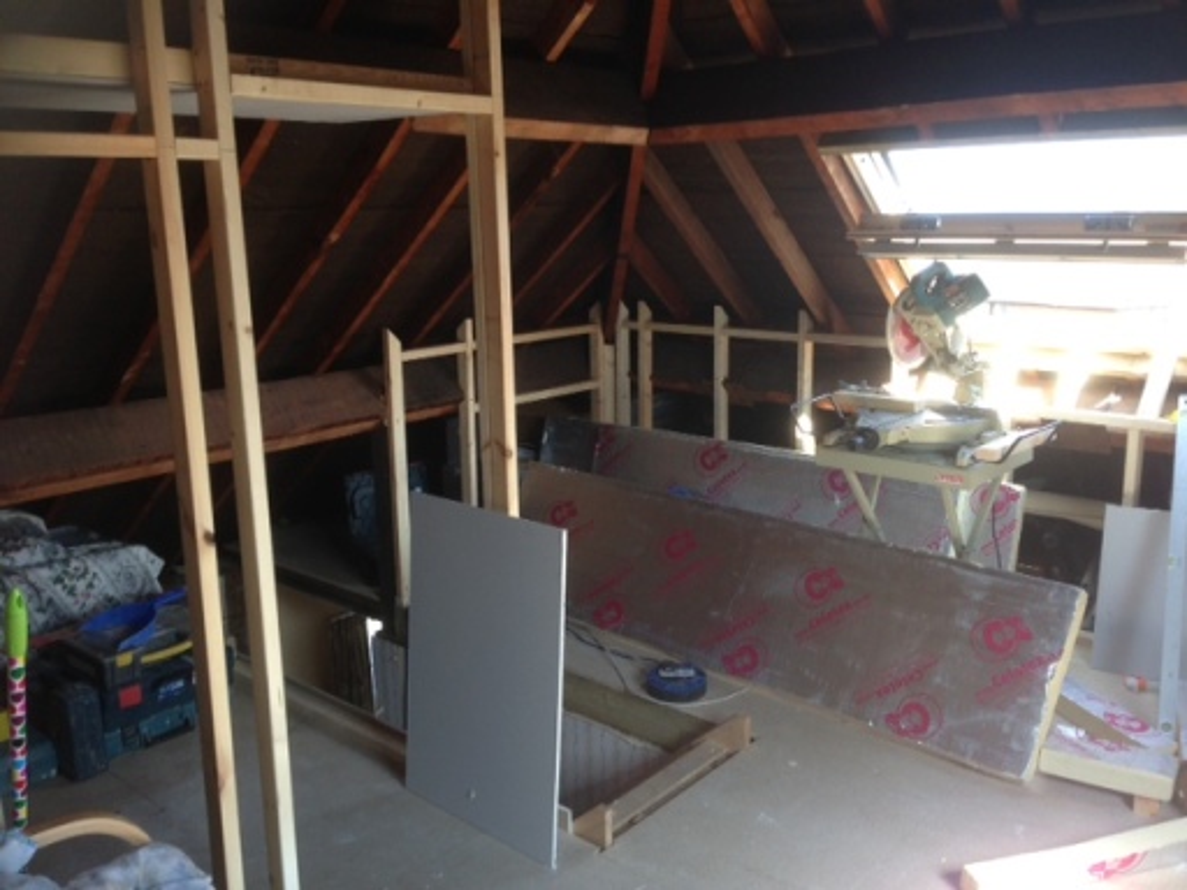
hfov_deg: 55.4
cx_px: 594
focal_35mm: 33
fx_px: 1132
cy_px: 445
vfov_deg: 42.9
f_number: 2.4
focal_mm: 4.13
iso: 64
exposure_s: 1/60
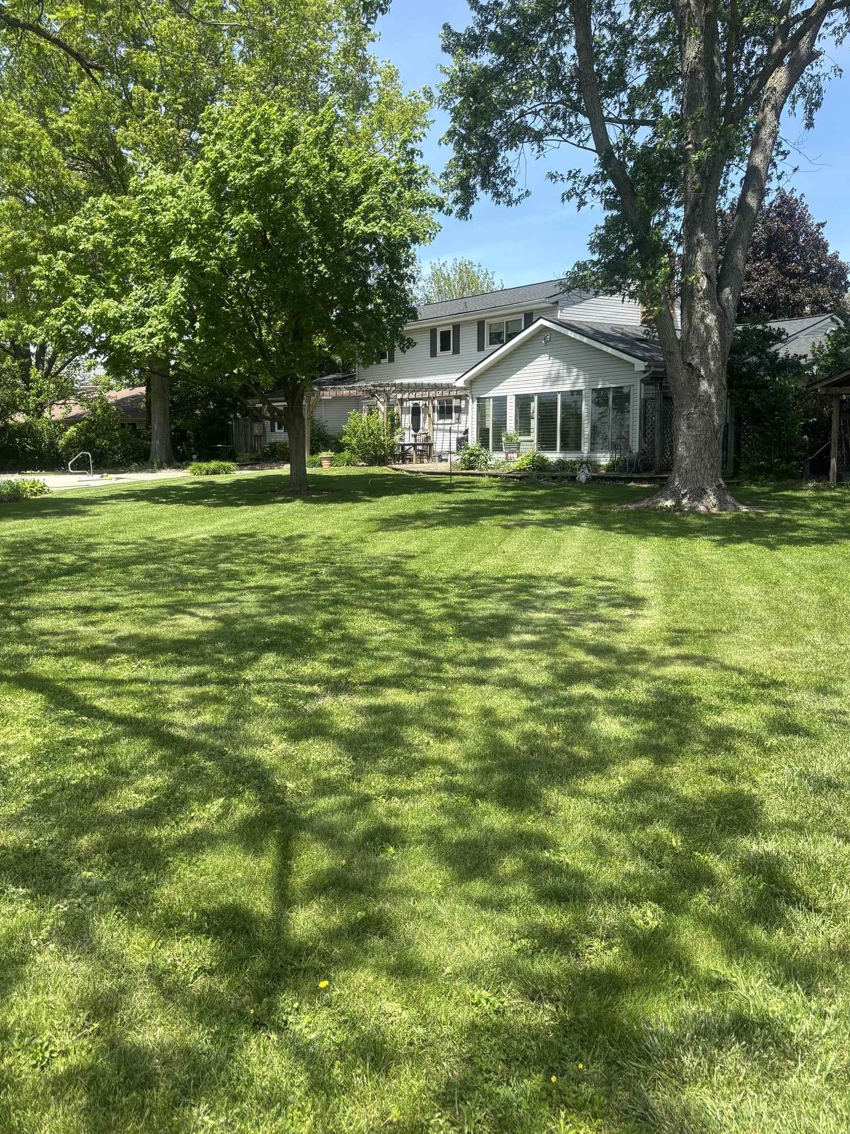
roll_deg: +0.3
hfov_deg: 48.2
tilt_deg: -5.6
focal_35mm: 29
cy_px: 538
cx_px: 386
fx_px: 950
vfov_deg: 61.6
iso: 50
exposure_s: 1/1126
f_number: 1.6
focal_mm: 5.96
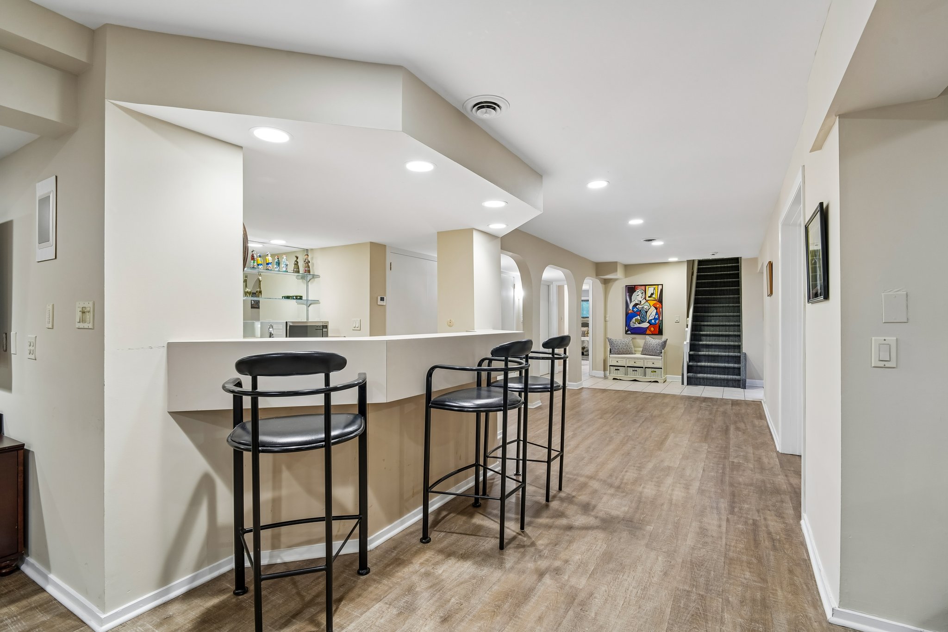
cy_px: 316
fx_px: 421
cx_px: 474
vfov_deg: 73.7
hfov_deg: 96.7
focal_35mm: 16
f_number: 8
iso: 400
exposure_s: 1/2.5
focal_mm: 16
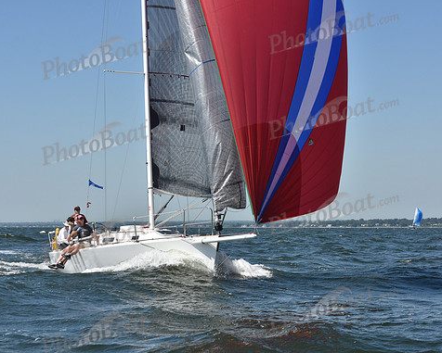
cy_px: 176
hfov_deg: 23.8
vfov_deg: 19.2
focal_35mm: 80
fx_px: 1047
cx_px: 221
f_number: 8
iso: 250
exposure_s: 1/1250
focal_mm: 70
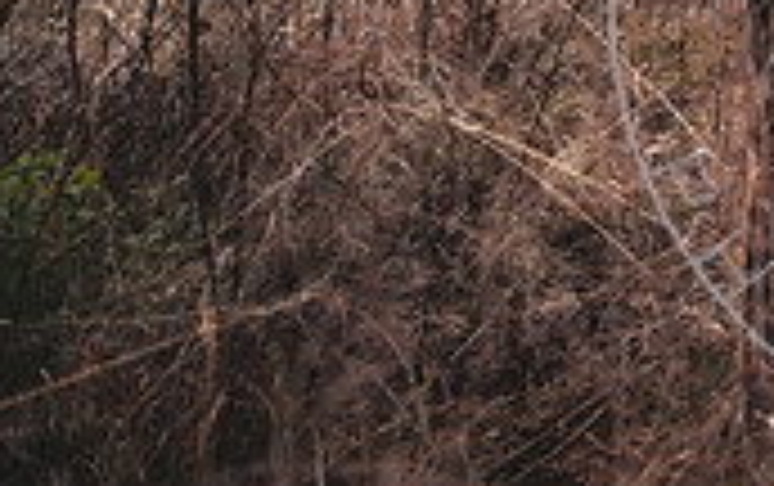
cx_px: 1296
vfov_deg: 20.0
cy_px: -376
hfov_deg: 24.7
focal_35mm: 48
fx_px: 1014
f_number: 2.8
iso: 500
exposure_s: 1/320
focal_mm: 14
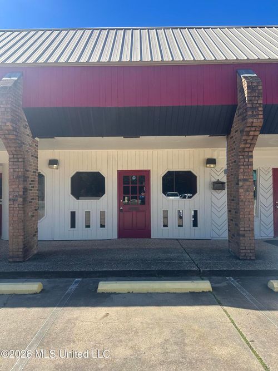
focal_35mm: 24
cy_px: 186
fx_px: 257
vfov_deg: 71.6
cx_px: 139
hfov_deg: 56.8
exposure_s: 1/2110
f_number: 1.78
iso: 80
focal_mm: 6.86
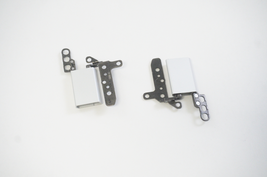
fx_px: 345
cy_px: 88
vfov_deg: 28.9
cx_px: 134
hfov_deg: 42.4
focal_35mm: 46
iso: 6400
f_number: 5.6
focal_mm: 31
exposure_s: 1/250
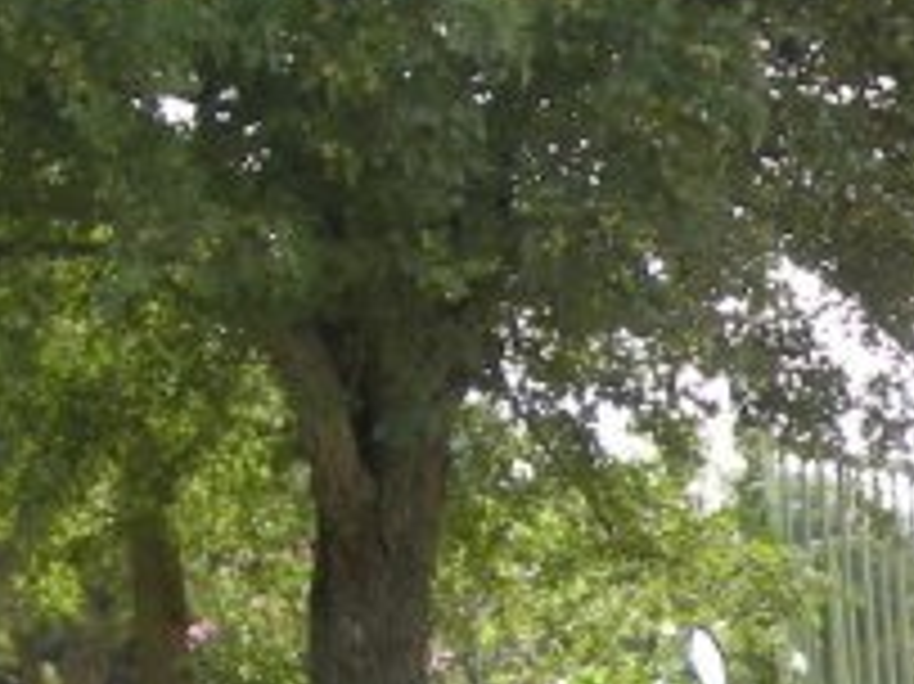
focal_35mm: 138
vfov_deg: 10.3
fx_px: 3642
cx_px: 1346
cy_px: 1138
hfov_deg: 13.5
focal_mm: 5.7
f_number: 2.8
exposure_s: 1/226
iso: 50
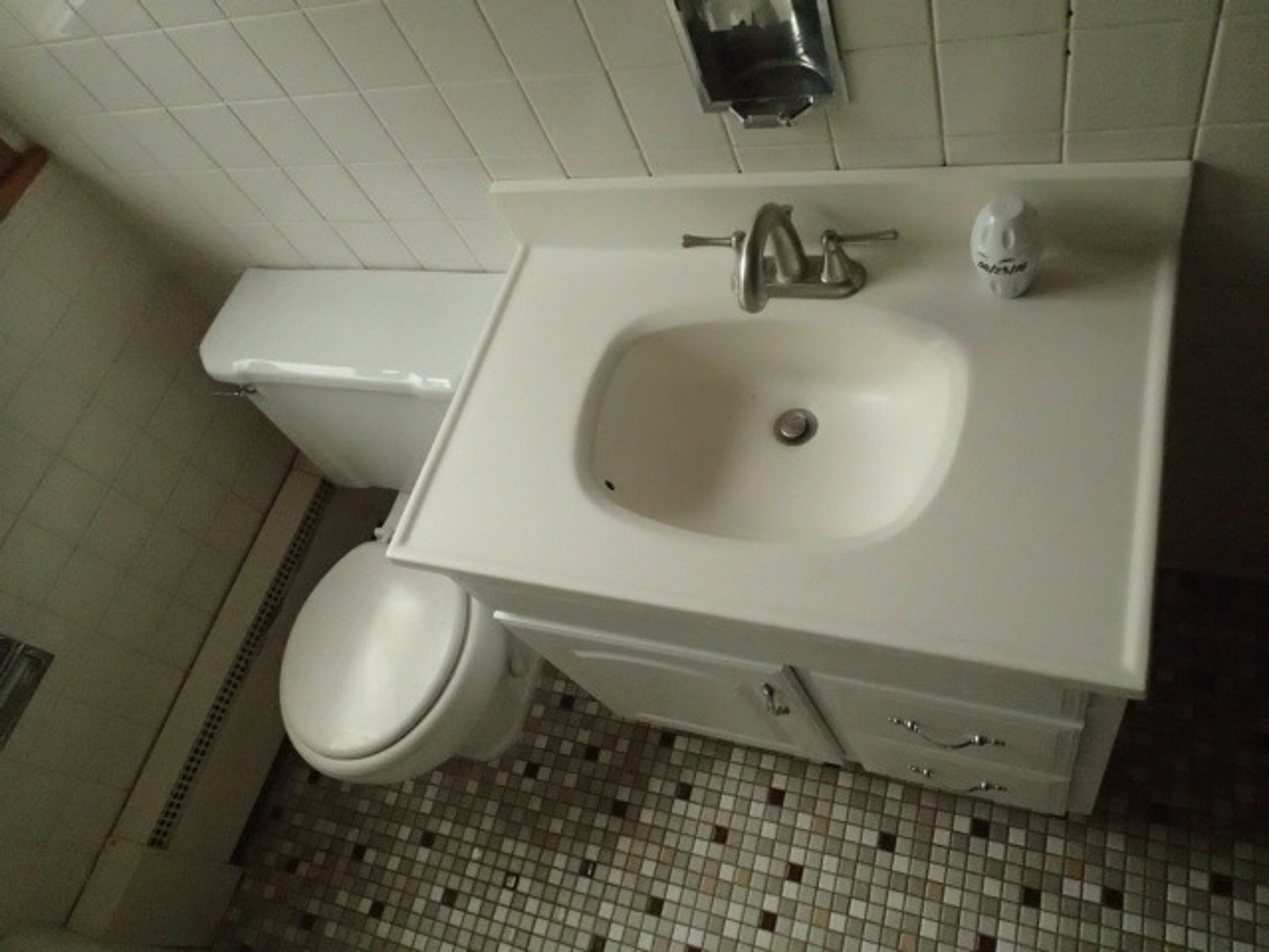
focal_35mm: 25
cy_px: 476
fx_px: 916
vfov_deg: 54.9
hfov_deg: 69.4
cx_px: 634
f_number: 2.8
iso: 1600
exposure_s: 1/1000
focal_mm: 4.5
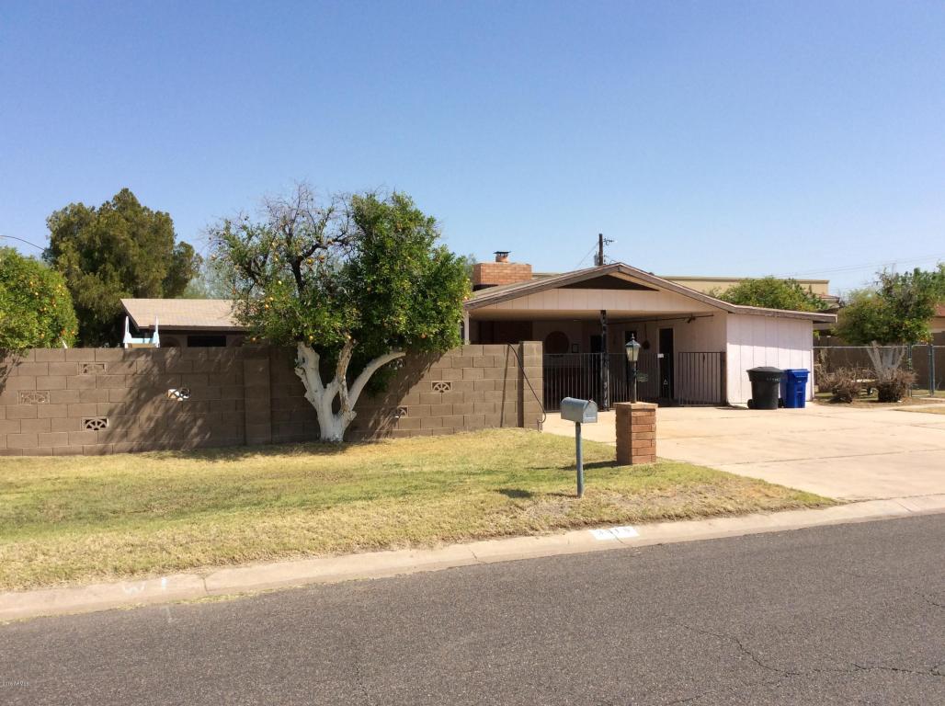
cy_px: 353
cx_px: 472
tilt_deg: +1.3
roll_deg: +0.5
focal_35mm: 32
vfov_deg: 44.1
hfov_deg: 56.9
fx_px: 872
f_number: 2.4
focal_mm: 3.3
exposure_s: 1/1506
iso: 32
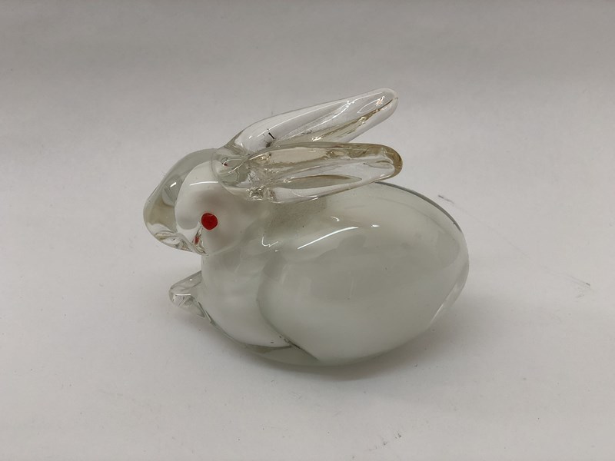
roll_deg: -1.5
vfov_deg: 28.0
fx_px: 924
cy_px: 230
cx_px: 308
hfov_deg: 36.8
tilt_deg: -35.4
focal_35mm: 52
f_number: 2.4
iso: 16
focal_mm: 6
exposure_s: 1/50
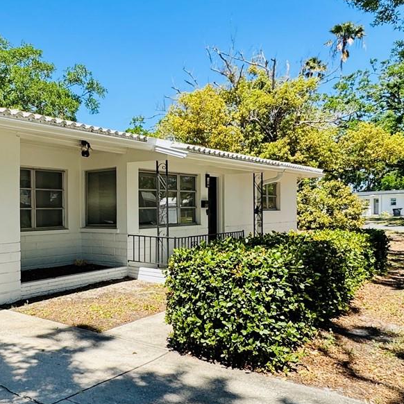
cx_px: 32
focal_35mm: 34
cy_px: 215
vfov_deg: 48.4
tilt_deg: -0.6
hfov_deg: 43.7
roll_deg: +0.5
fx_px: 449
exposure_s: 1/1034
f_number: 2.2
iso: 50
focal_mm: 2.22
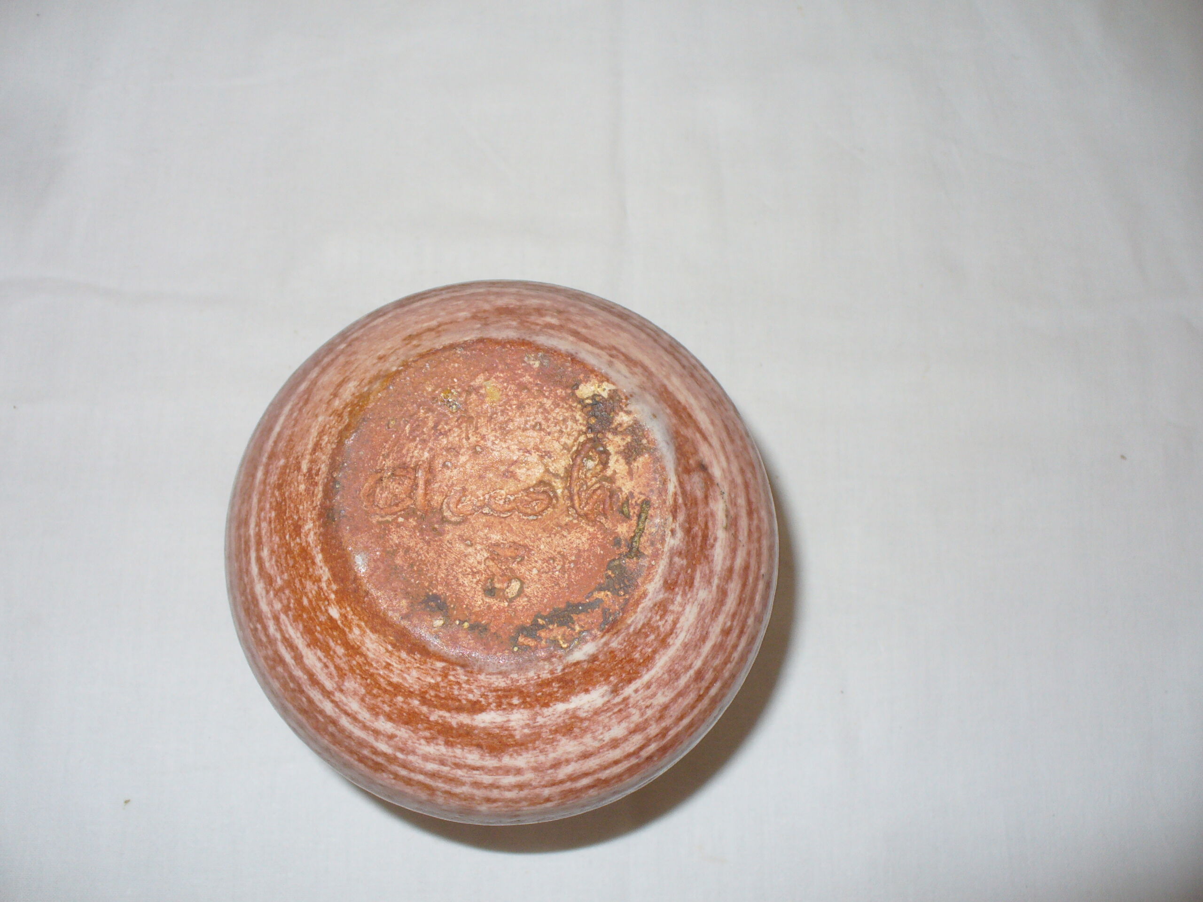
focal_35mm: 37
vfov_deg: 38.7
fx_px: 1286
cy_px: 451
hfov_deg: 50.1
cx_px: 602
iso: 100
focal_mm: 6.1
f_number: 2.8
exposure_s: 1/8
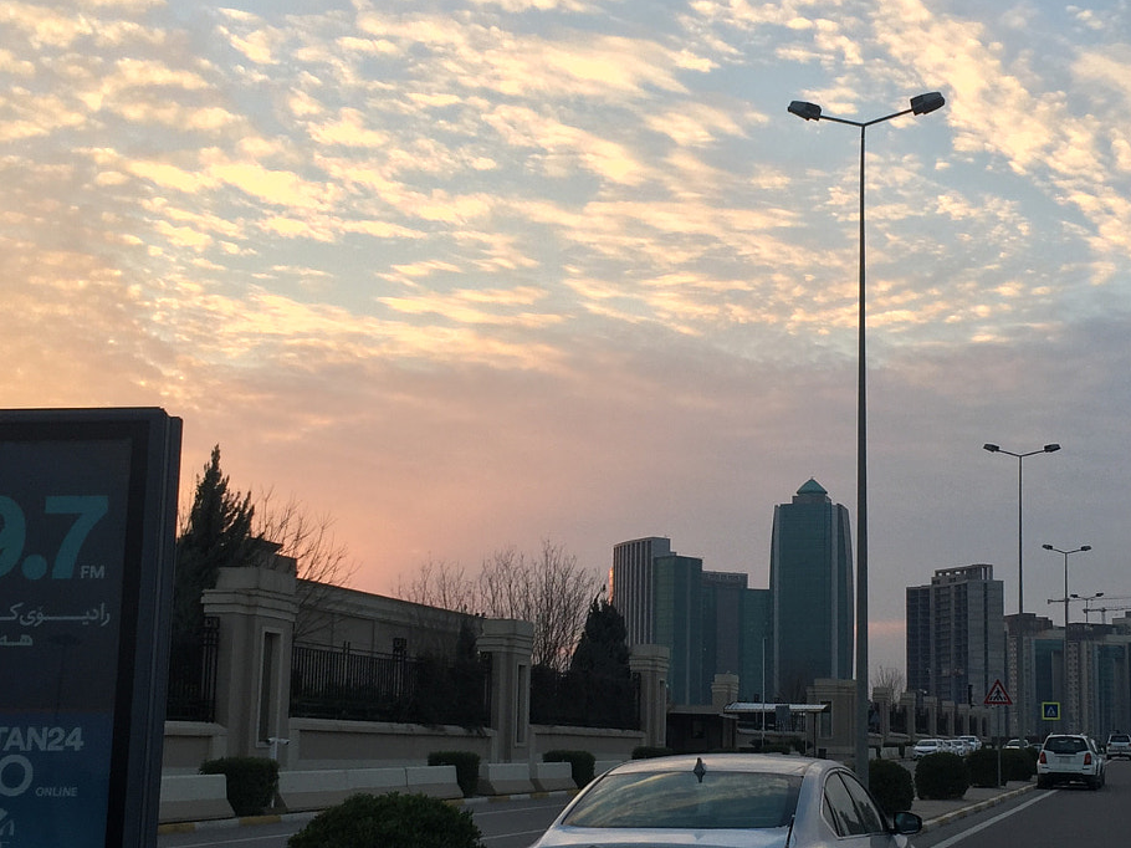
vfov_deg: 28.5
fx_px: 1666
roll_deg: -1.0
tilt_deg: +7.1
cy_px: 520
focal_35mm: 51
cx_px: 706
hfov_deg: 37.3
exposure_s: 1/233
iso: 32
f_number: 2.2
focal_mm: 4.15
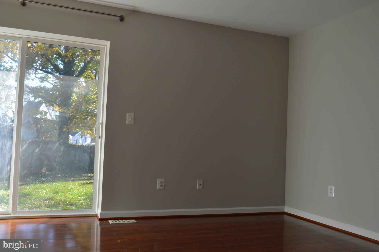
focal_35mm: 33
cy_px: 126
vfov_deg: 39.9
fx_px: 347
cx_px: 190
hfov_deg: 57.3
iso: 400
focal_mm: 22
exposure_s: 1/125
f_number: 5.6
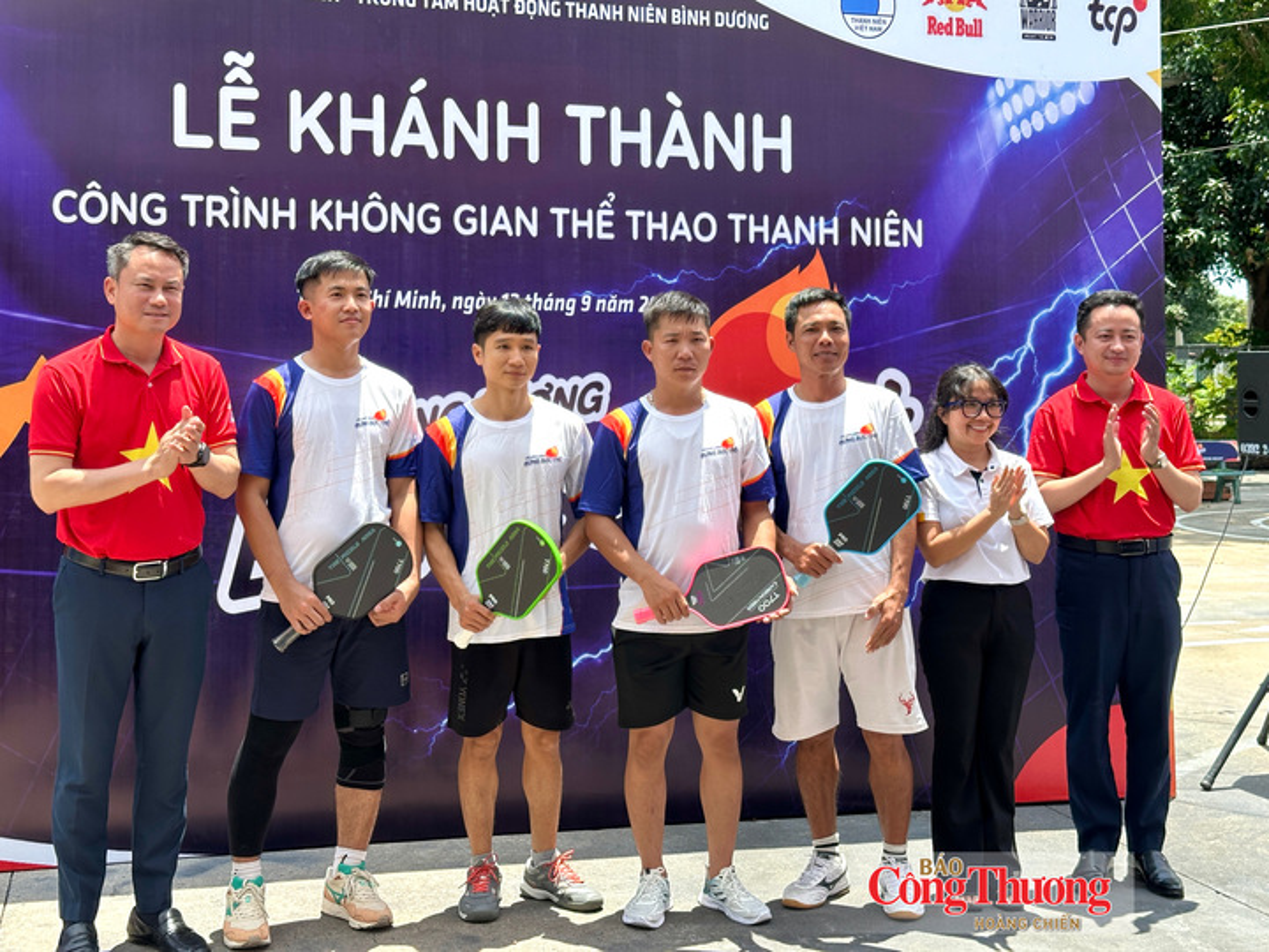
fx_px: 1760
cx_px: 634
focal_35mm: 48
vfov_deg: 30.3
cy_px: 476
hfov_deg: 39.7
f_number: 1.78
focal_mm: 6.86
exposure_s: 1/1185
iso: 64
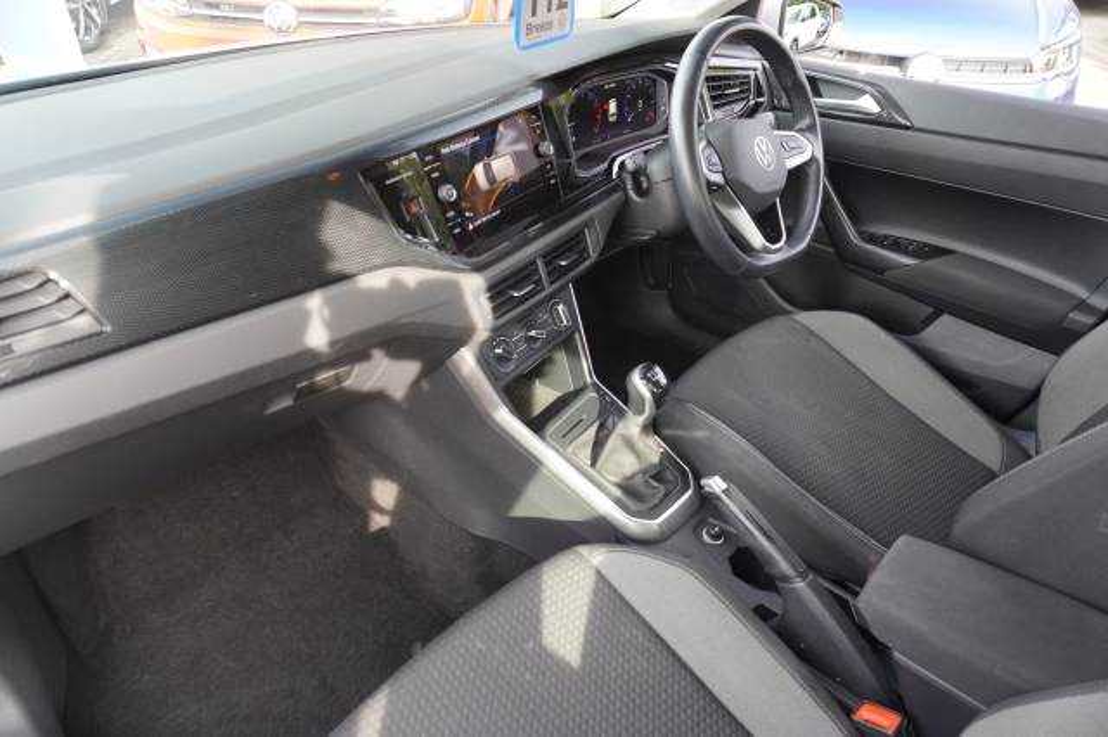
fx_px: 738
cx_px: 554
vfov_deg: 53.1
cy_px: 368
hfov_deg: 73.8
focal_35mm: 24
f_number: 4
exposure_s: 1/60
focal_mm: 16
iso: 400
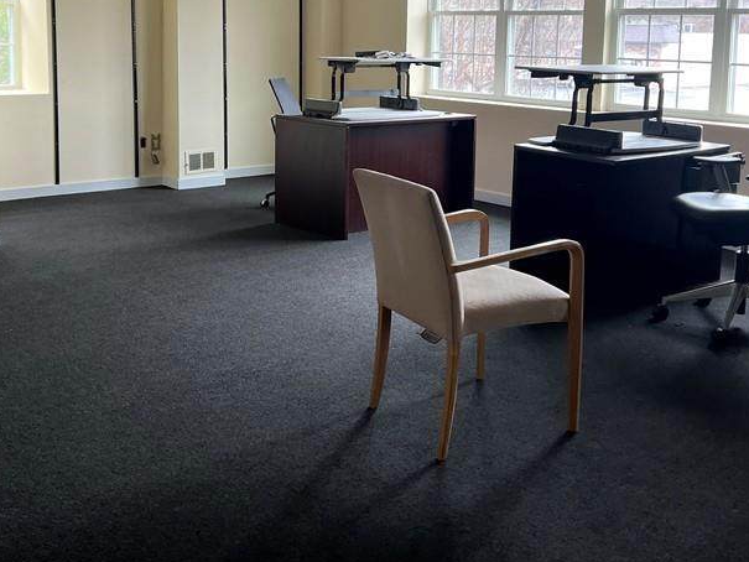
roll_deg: +1.2
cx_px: 389
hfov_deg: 42.9
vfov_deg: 32.2
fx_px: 952
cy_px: 131
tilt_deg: -8.4
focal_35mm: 44
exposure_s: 1/120
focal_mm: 5.7
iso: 125
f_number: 1.5
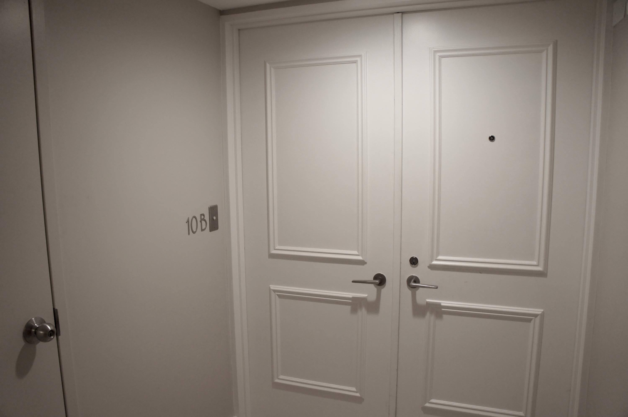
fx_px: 470
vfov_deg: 47.8
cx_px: 314
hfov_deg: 67.4
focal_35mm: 27
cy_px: 208
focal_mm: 18
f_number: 4
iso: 500
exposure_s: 1/160
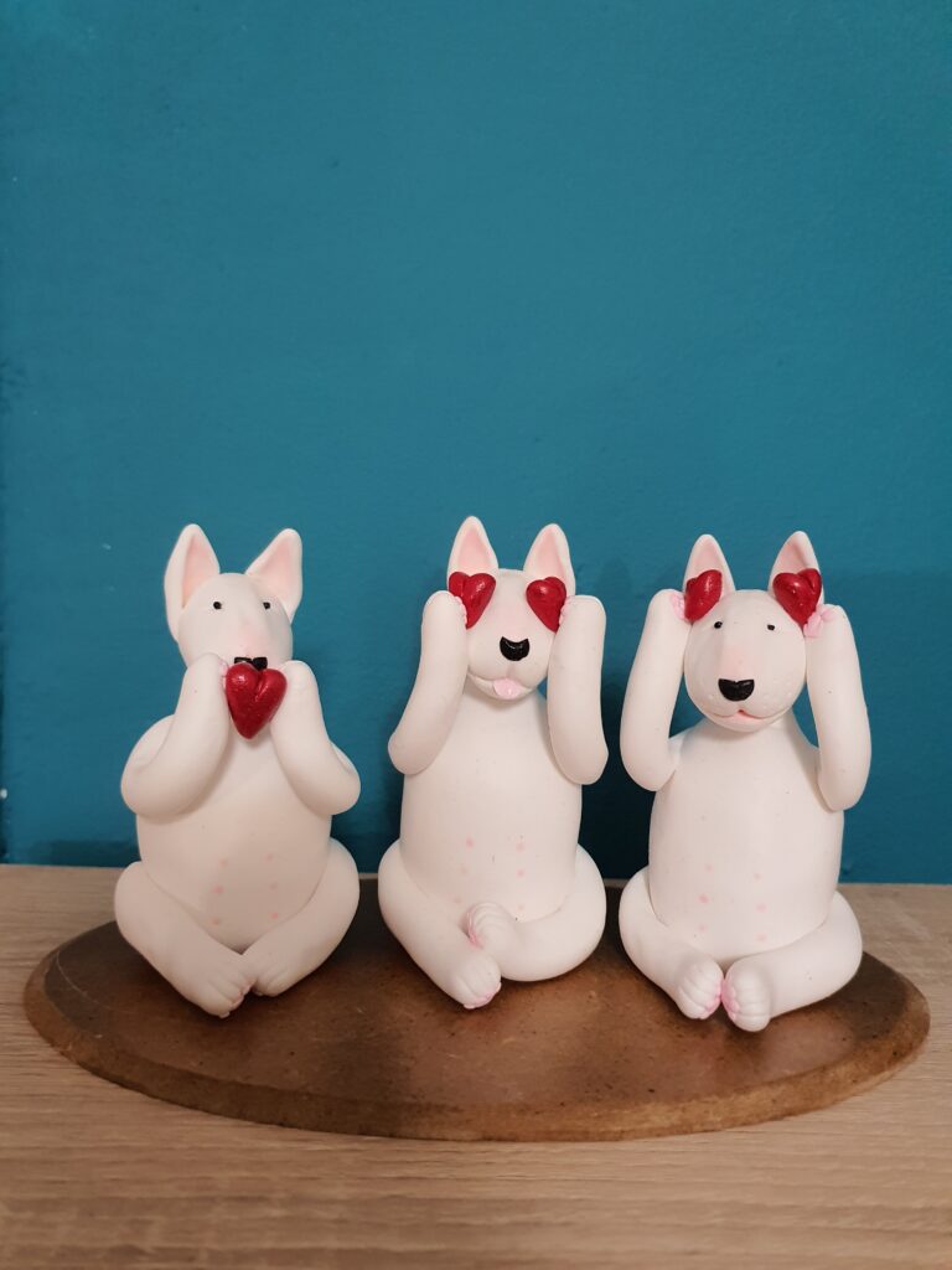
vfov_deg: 67.3
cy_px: 635
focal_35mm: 26
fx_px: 953
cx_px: 476
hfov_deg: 53.1
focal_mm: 4.3
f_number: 1.5
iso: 400
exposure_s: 1/50
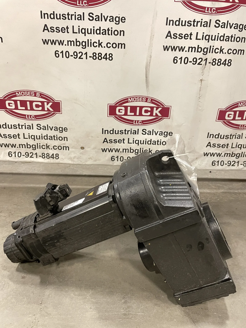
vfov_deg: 67.3
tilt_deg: -23.4
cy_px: 164
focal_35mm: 26
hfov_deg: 53.1
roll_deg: -2.6
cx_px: 123
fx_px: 246
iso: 800
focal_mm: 4.2
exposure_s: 1/30
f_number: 1.6
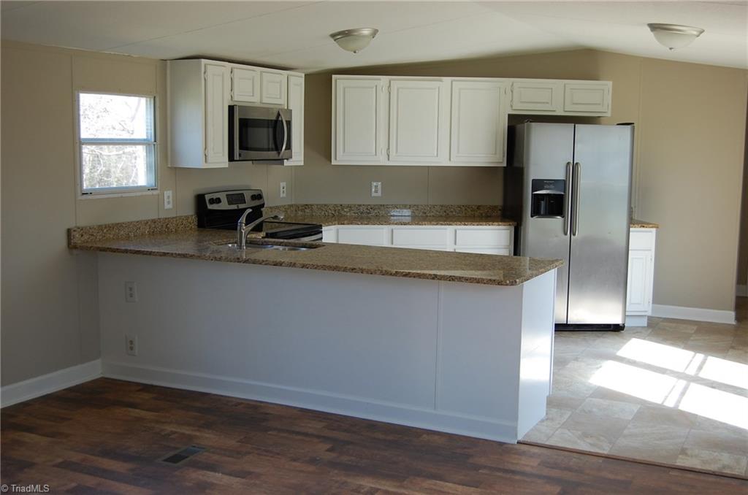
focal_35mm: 42
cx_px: 374
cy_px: 248
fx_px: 871
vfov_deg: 31.7
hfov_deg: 46.5
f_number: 5.6
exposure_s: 1/125
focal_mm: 28
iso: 400
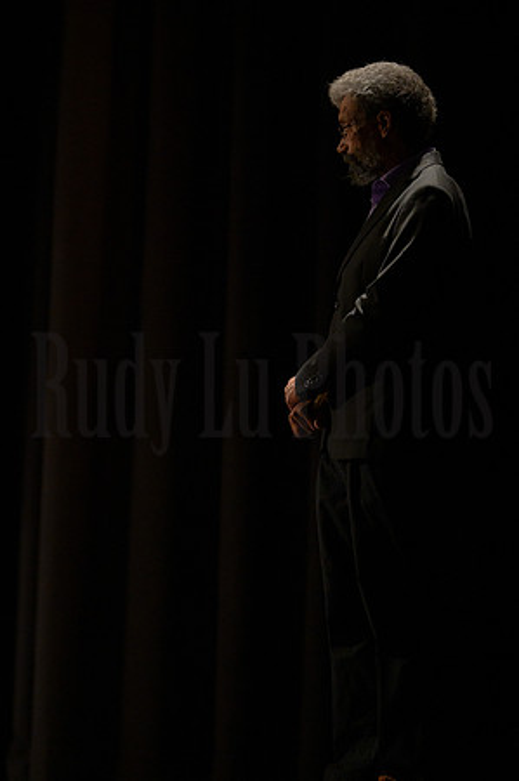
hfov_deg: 10.5
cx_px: 260
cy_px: 390
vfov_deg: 15.8
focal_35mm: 130
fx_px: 2818
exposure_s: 1/320
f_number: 2.8
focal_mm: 130
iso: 8000
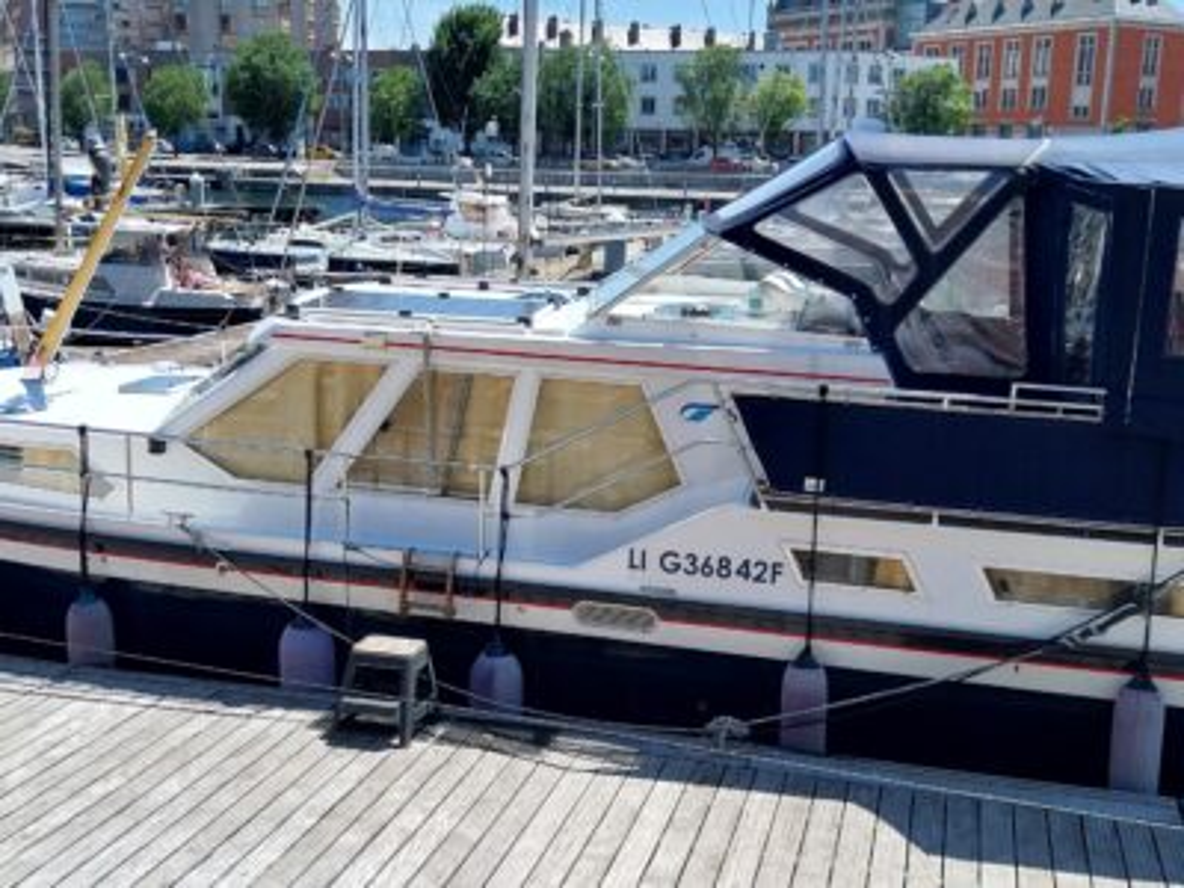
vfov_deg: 53.1
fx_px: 889
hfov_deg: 67.3
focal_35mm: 26
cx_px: 592
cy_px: 444
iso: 25
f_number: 1.8
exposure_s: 1/769
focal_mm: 4
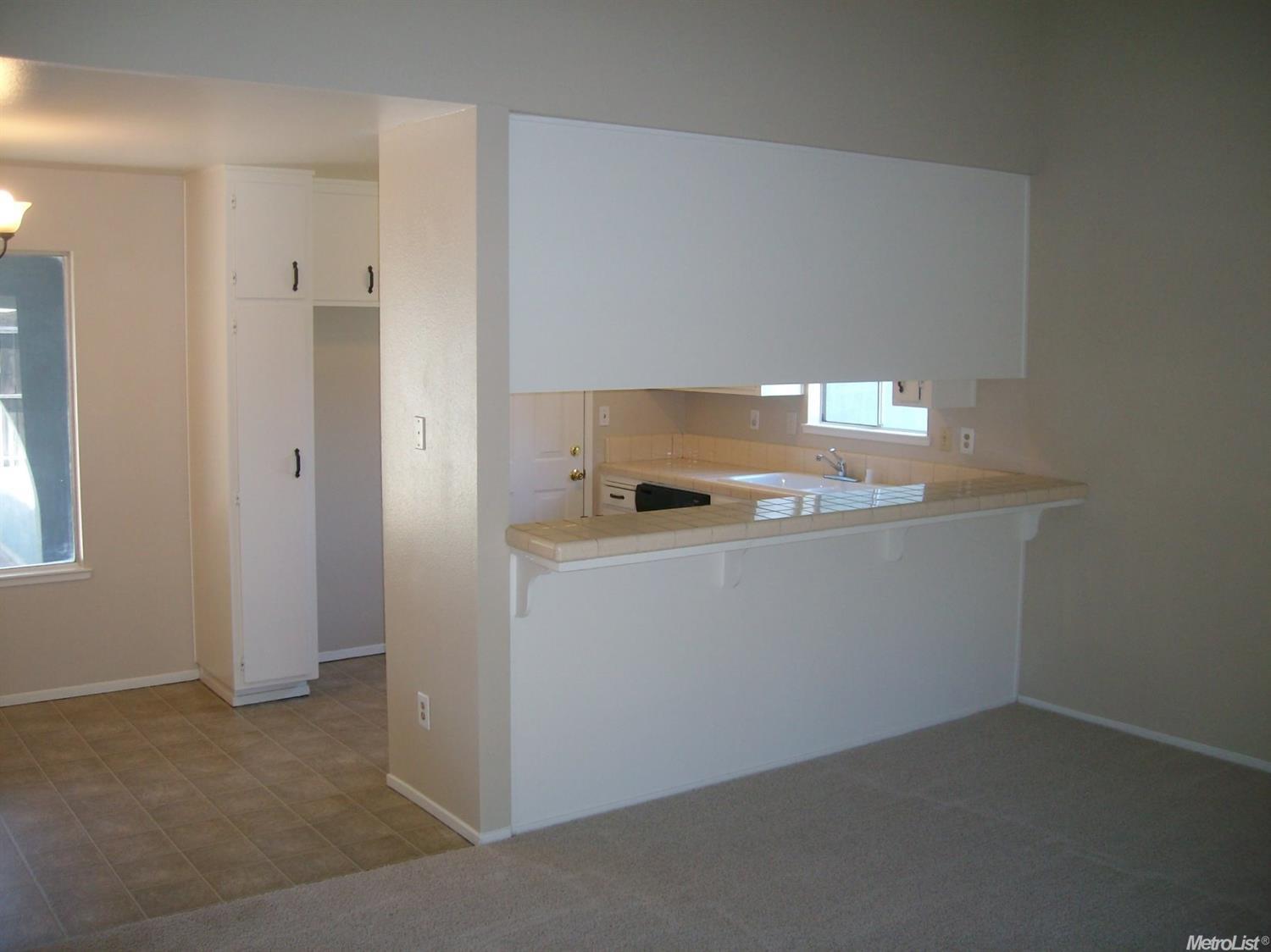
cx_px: 636
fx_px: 1285
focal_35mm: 35
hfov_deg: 52.6
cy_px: 476
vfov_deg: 40.7
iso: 83
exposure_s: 1/40
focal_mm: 5.8
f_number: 2.8
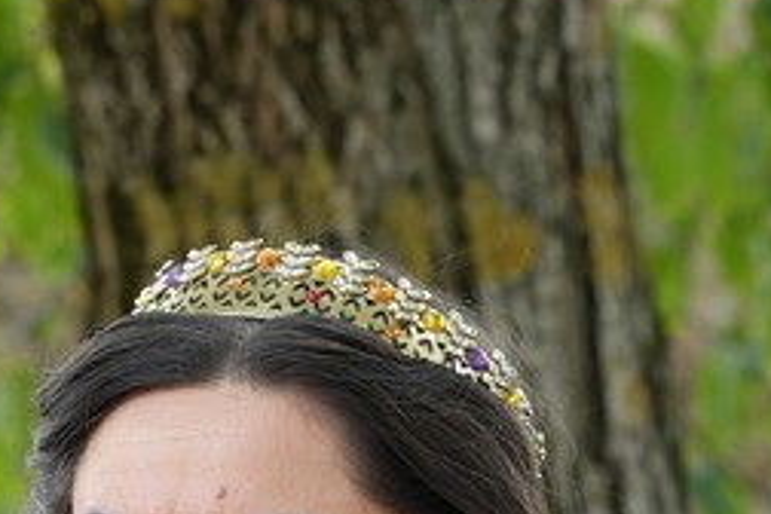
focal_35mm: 433
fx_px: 9273
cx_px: 1056
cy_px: 884
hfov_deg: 4.7
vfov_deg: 3.2
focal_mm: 60.7
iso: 125
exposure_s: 1/160
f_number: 4
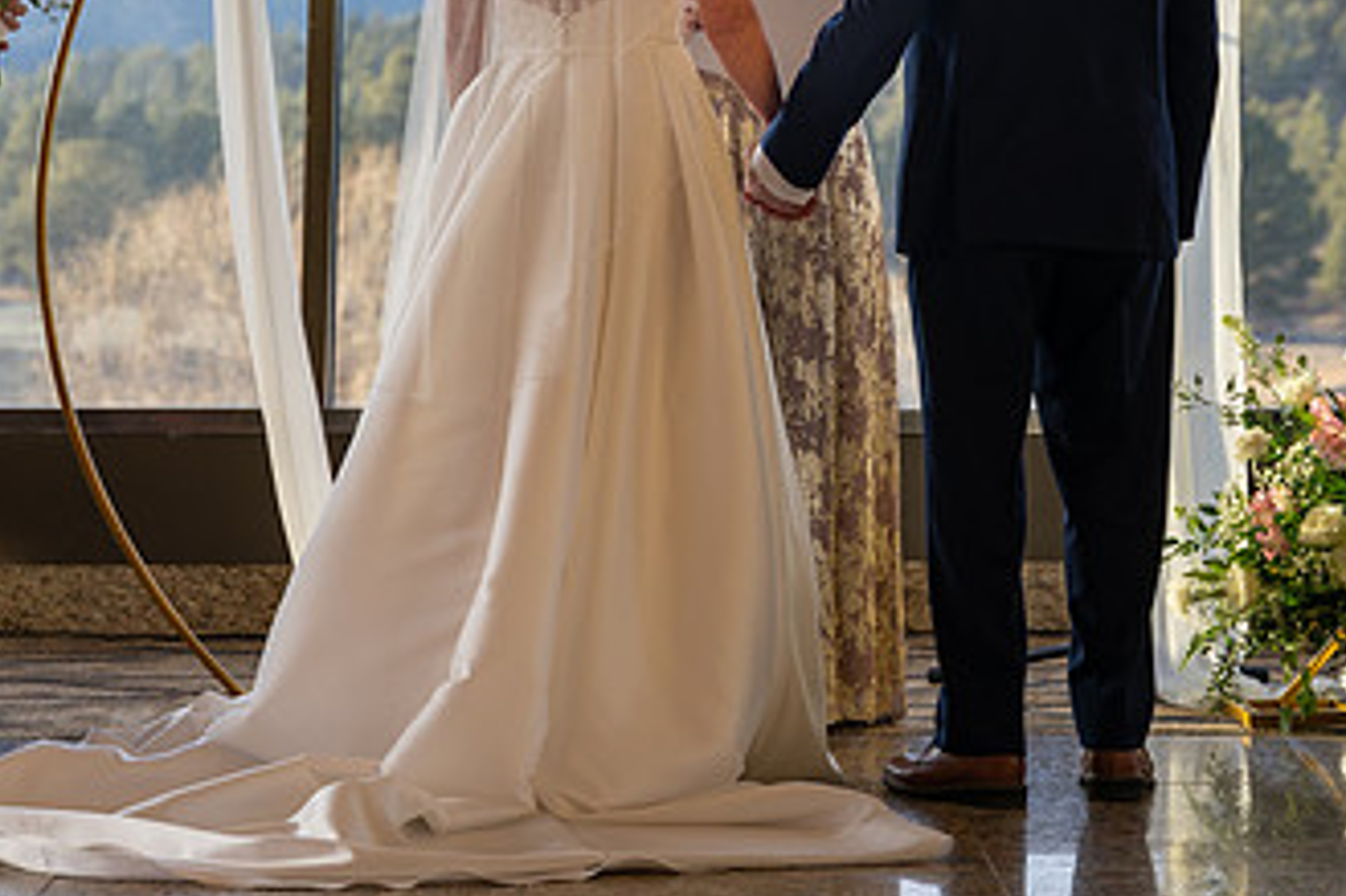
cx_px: 767
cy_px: 163
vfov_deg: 12.6
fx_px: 4036
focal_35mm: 108
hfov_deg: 18.9
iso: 100
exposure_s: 1/100
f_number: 3.2
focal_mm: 53.1
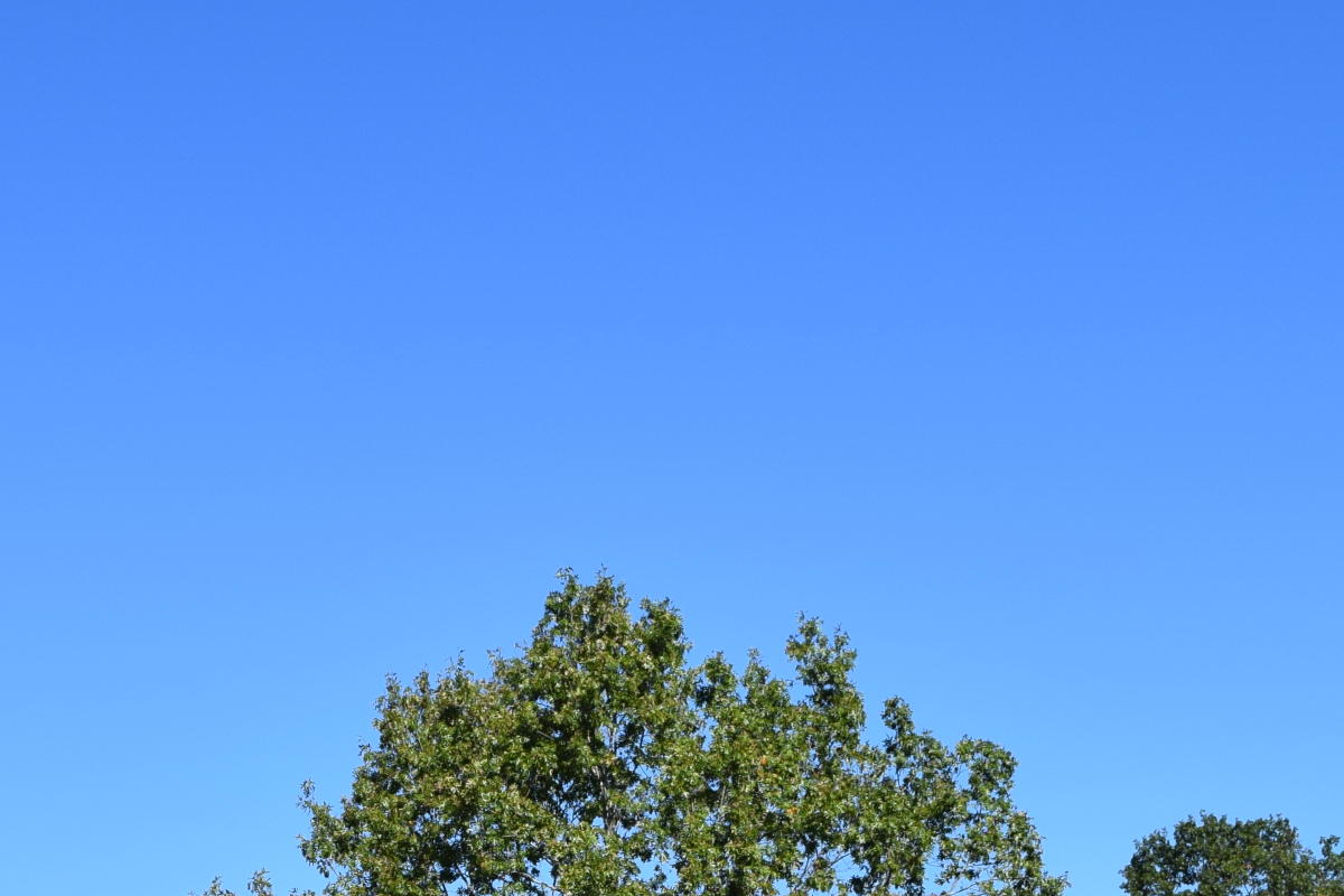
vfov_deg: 14.6
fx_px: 3360
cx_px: 175
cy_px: 1103
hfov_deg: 22.2
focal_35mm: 90
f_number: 10
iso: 200
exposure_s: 1/400
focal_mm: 24
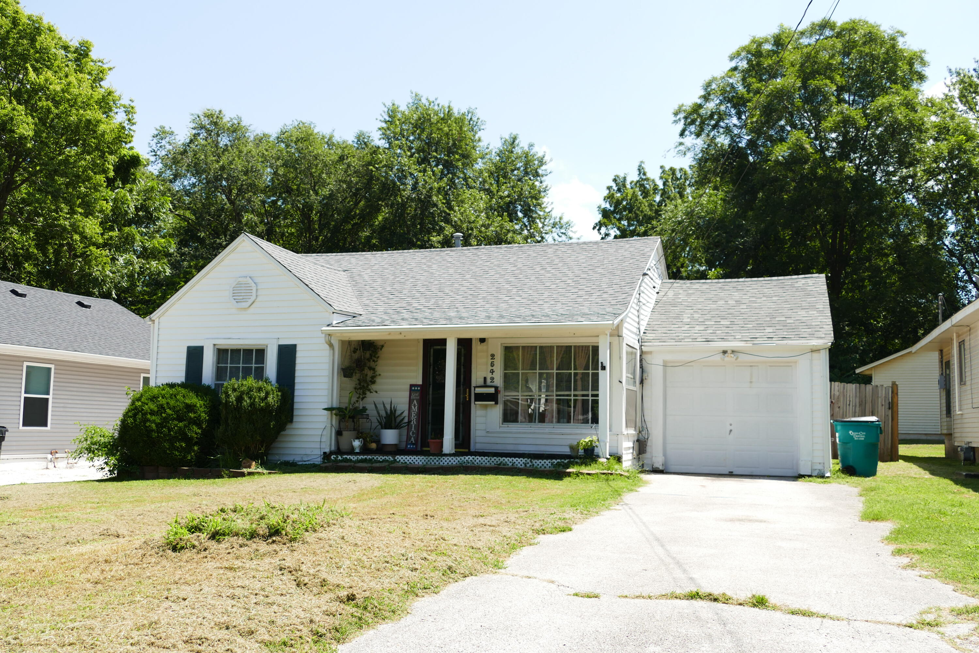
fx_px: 952
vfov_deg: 37.9
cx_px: 490
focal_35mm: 35
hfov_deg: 54.4
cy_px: 326
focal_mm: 12.64
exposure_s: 1/1000
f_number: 3.1
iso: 125
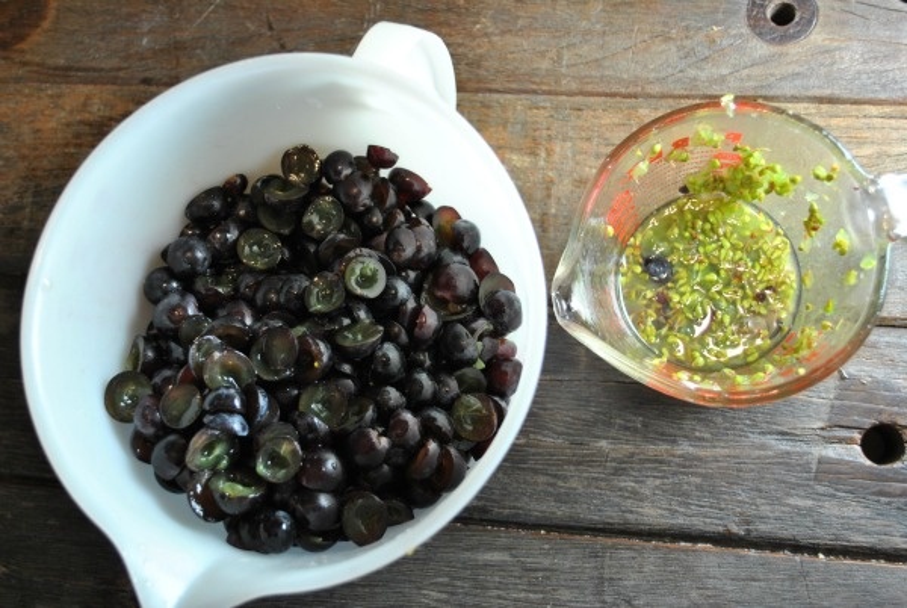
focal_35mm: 39
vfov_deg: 34.3
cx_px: 454
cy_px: 304
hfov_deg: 49.5
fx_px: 984
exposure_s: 1/20
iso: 400
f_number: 4.2
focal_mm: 26
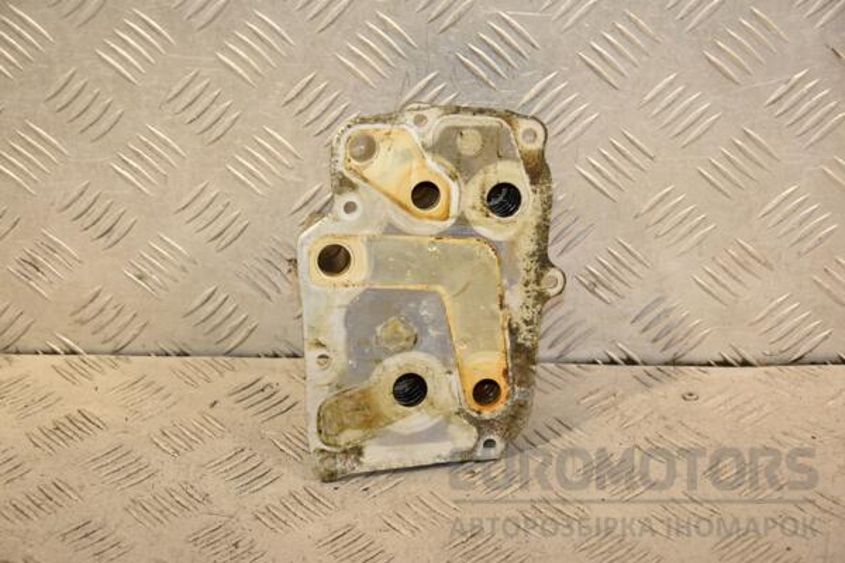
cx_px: 422
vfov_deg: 14.7
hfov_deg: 21.9
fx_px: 2183
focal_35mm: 93
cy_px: 282
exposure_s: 1/200
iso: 800
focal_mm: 62
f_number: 5.6
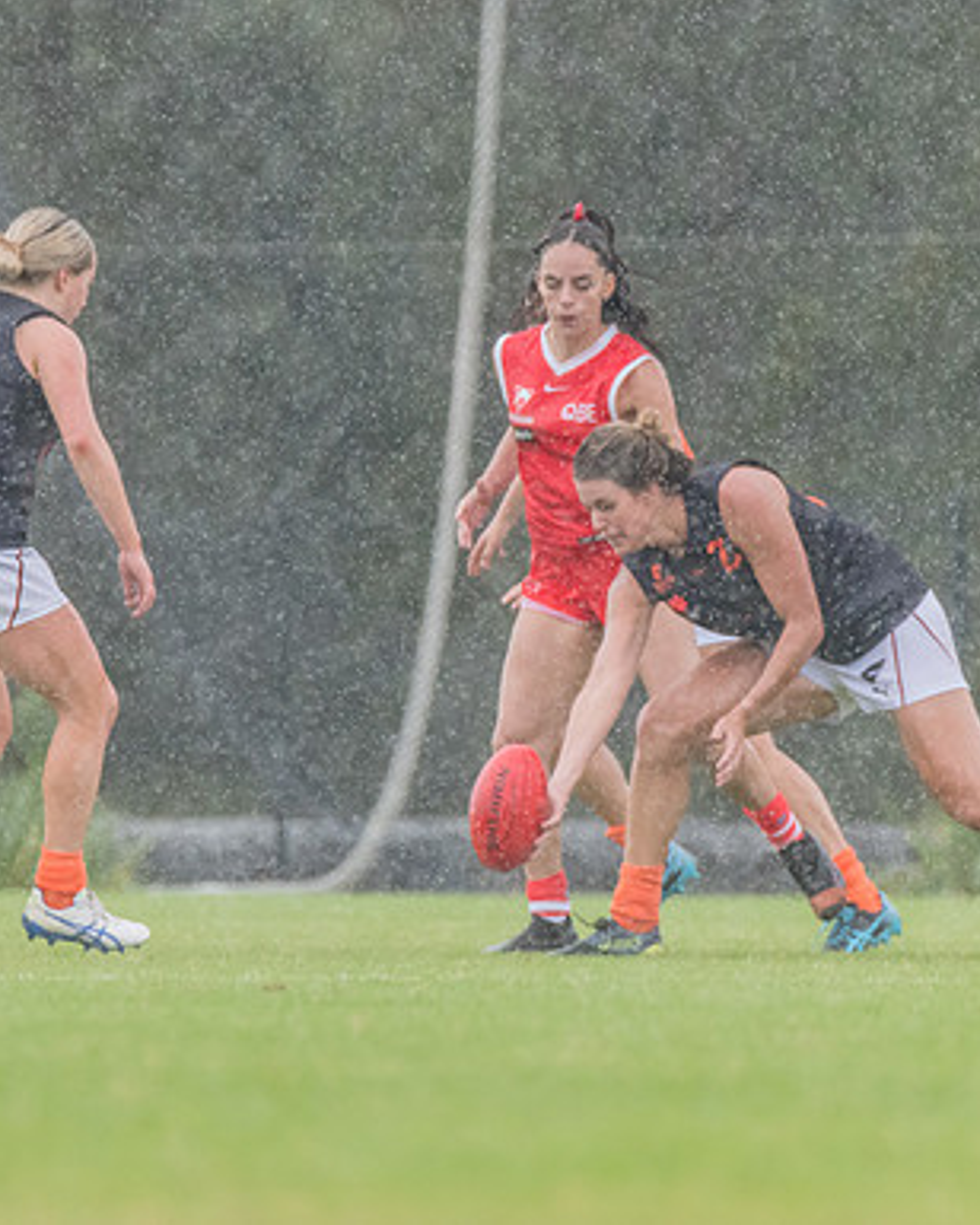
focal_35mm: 1045
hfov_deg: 1.5
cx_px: 518
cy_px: 412
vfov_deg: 1.9
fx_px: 37887
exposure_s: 1/1250
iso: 2000
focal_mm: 500
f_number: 6.3
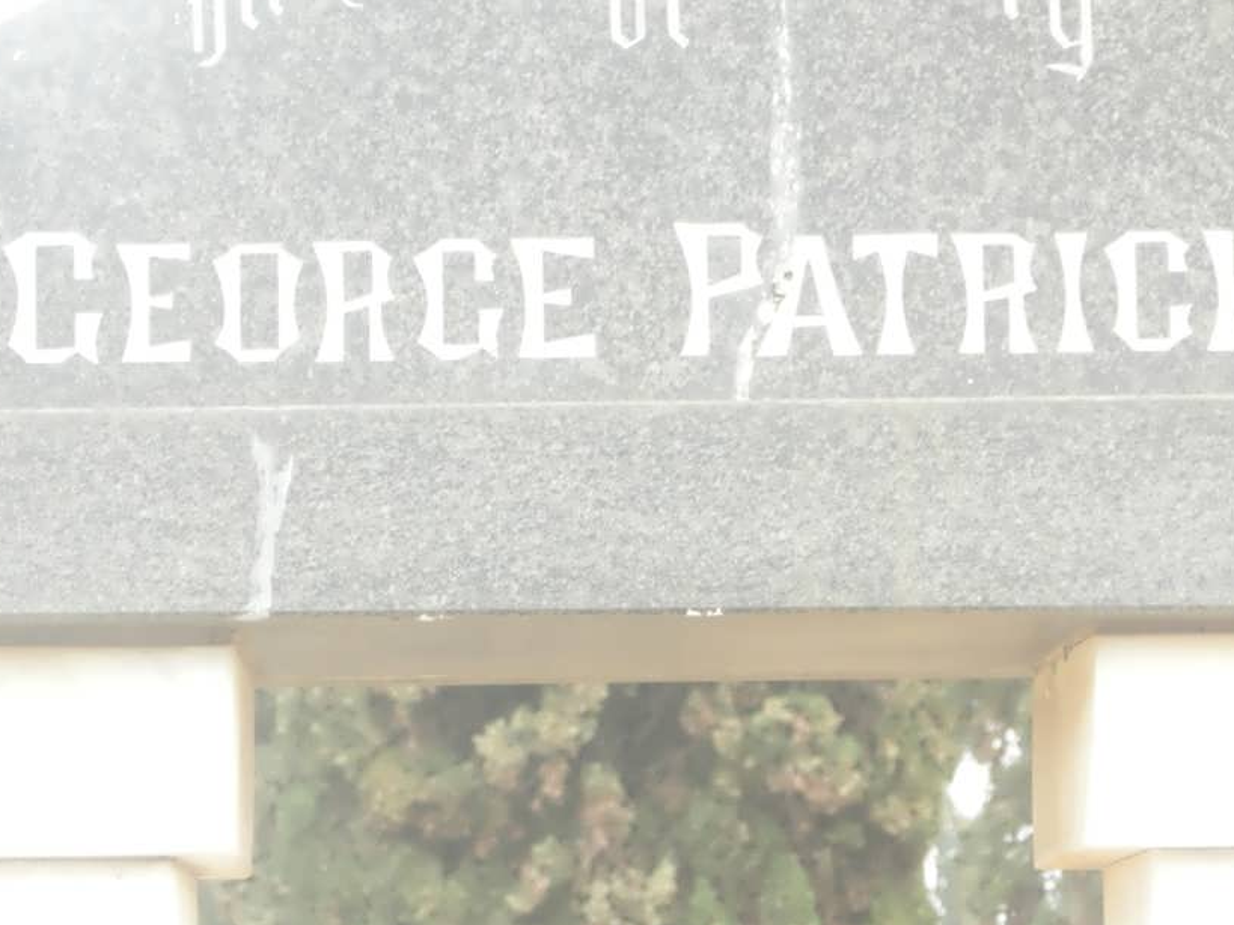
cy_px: 557
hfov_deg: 13.1
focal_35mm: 151
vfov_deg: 9.8
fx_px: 5382
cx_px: 616
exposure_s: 1/58
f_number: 4.7
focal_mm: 21.5
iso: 102
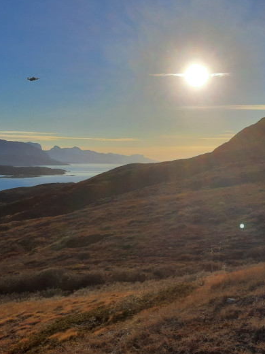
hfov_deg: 34.5
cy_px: 152
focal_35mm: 40
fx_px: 408
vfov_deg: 46.7
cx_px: 225
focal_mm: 3.92
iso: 40
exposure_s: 1/5155
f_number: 1.7
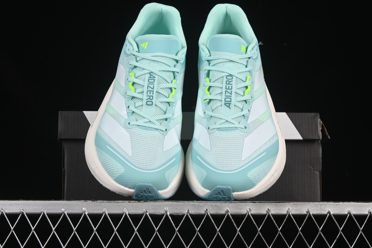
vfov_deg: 18.2
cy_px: 124
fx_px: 775
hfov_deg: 27.0
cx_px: 186
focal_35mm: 75
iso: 160
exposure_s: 1/80
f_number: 8
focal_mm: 50
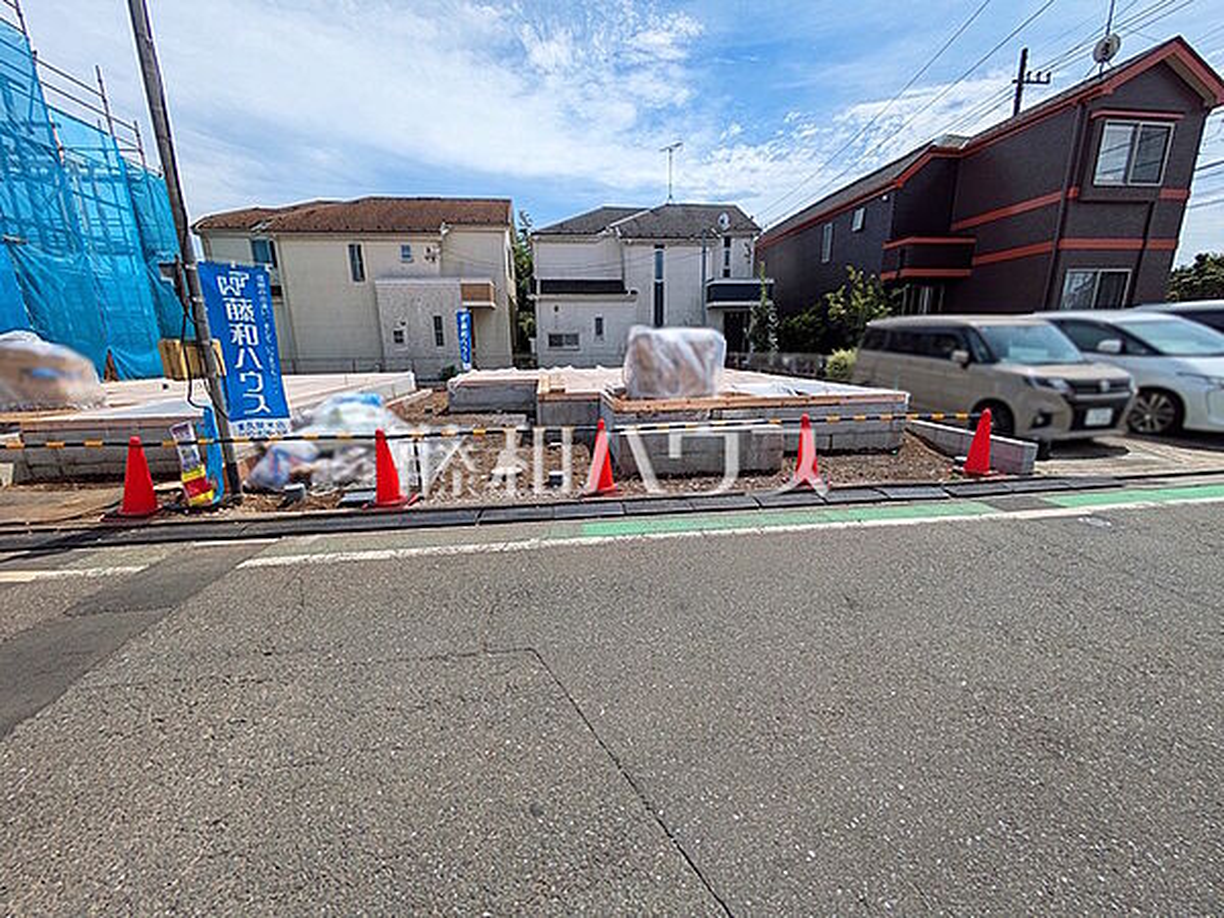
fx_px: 495
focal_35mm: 14
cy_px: 459
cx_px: 612
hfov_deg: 102.1
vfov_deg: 85.7
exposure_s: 1/3436
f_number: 2.2
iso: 49
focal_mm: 1.83
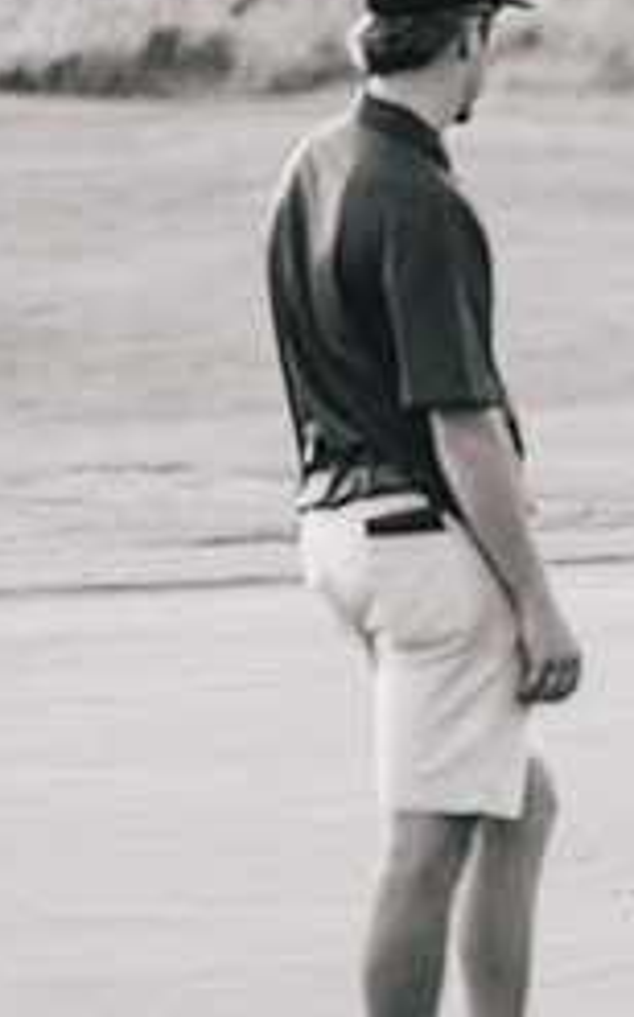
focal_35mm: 359
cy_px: 467
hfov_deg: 3.6
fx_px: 9942
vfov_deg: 5.9
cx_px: 881
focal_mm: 150
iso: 200
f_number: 2.8
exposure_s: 1/640
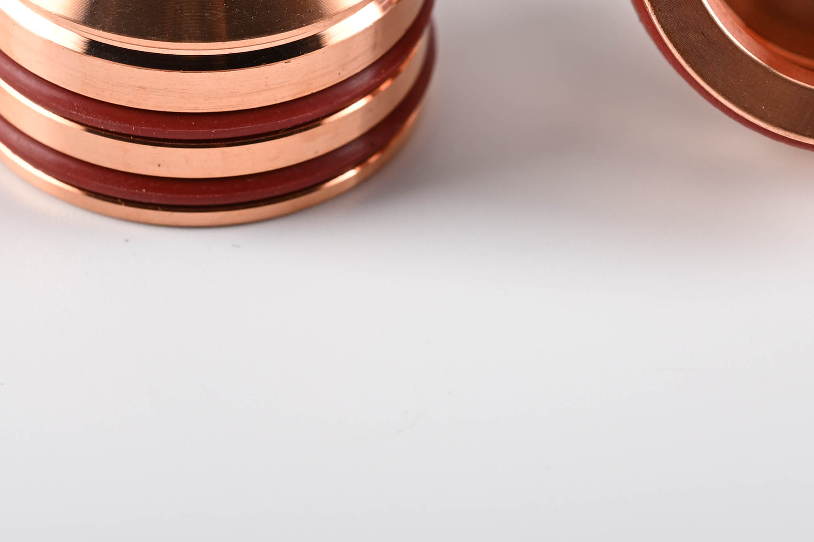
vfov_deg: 4.3
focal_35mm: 320
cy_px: -27
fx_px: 7234
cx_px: 485
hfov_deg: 6.4
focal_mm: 105
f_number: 10
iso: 100
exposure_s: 1/200
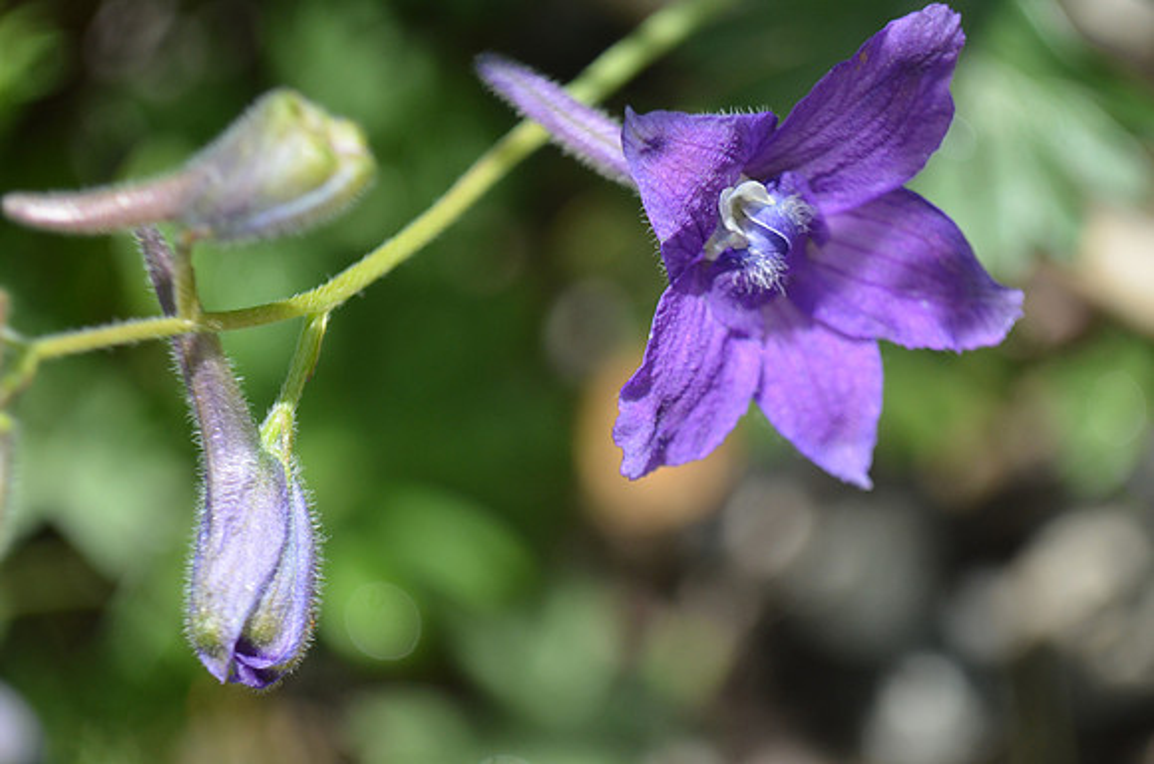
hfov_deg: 24.7
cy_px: 382
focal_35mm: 82
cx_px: 577
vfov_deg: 16.5
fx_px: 2639
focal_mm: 55
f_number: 5.6
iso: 720
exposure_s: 1/1000
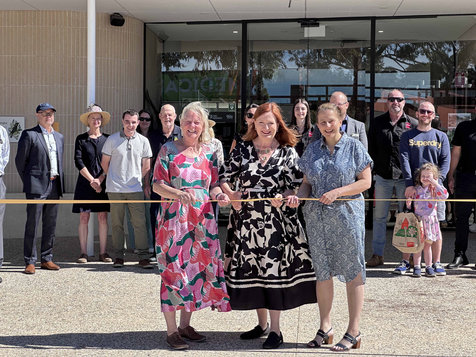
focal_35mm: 77
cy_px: 178
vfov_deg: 19.1
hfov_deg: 25.3
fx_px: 1059
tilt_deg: -1.7
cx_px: 238
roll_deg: -0.5
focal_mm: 9
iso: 32
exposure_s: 1/305
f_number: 2.8
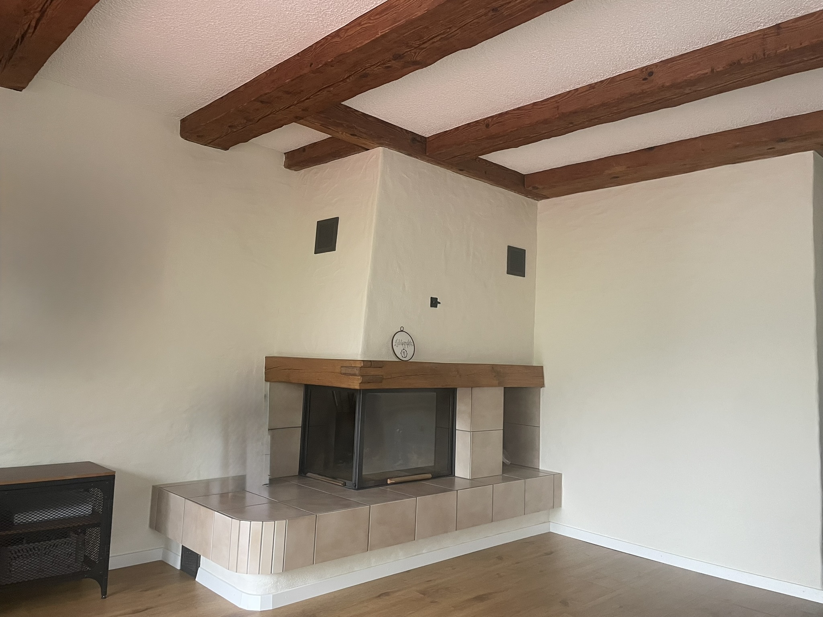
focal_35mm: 26
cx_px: 412
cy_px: 308
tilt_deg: +5.6
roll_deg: -1.8
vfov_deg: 53.1
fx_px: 618
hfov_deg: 67.3
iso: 320
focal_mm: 4.2
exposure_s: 1/60
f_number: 1.6
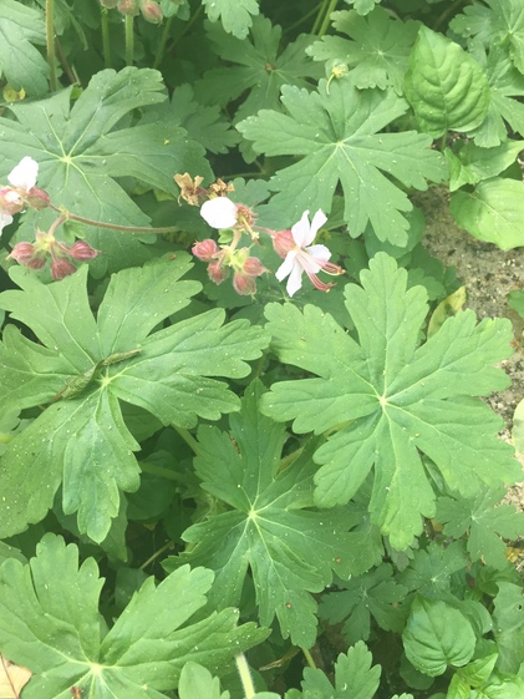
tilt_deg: -63.7
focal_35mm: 31
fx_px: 625
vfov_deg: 58.3
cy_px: 326
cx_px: 264
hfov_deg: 45.5
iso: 32
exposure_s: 1/33
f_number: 2.2
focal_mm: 4.15
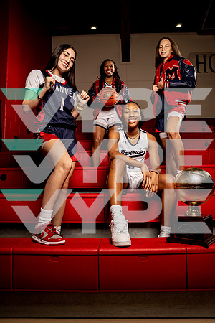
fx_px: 215
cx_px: 108
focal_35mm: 24
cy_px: 162
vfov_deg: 73.7
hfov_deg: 53.1
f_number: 7.1
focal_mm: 24
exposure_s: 1/250
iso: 100
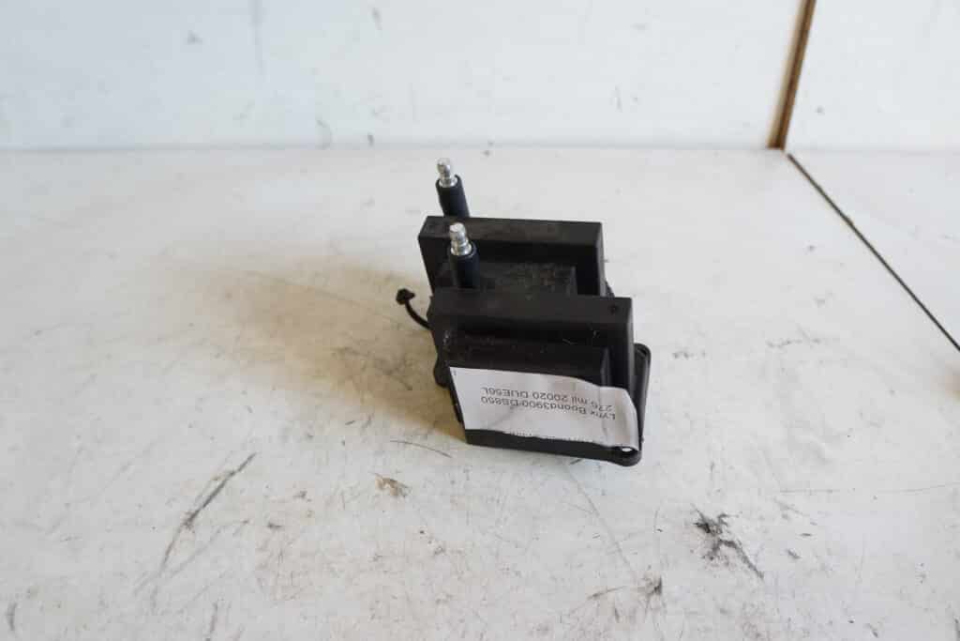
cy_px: 320
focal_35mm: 27
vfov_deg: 47.9
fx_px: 720
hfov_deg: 67.4
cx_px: 480
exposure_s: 1/60
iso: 640
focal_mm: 18
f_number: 4.5
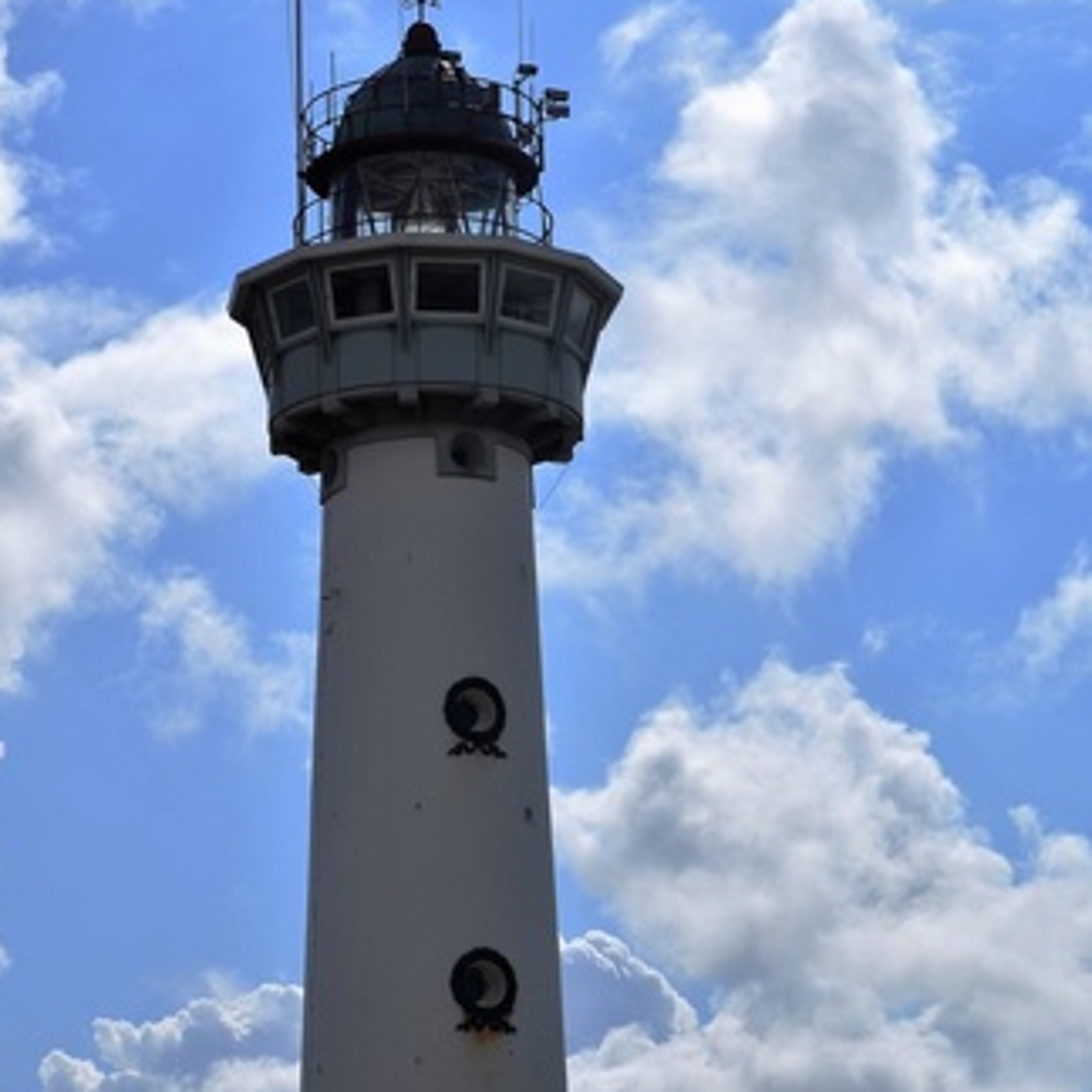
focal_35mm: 119
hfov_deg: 14.7
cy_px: 688
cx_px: 482
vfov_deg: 14.7
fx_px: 4237
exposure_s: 1/320
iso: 100
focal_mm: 55
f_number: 13
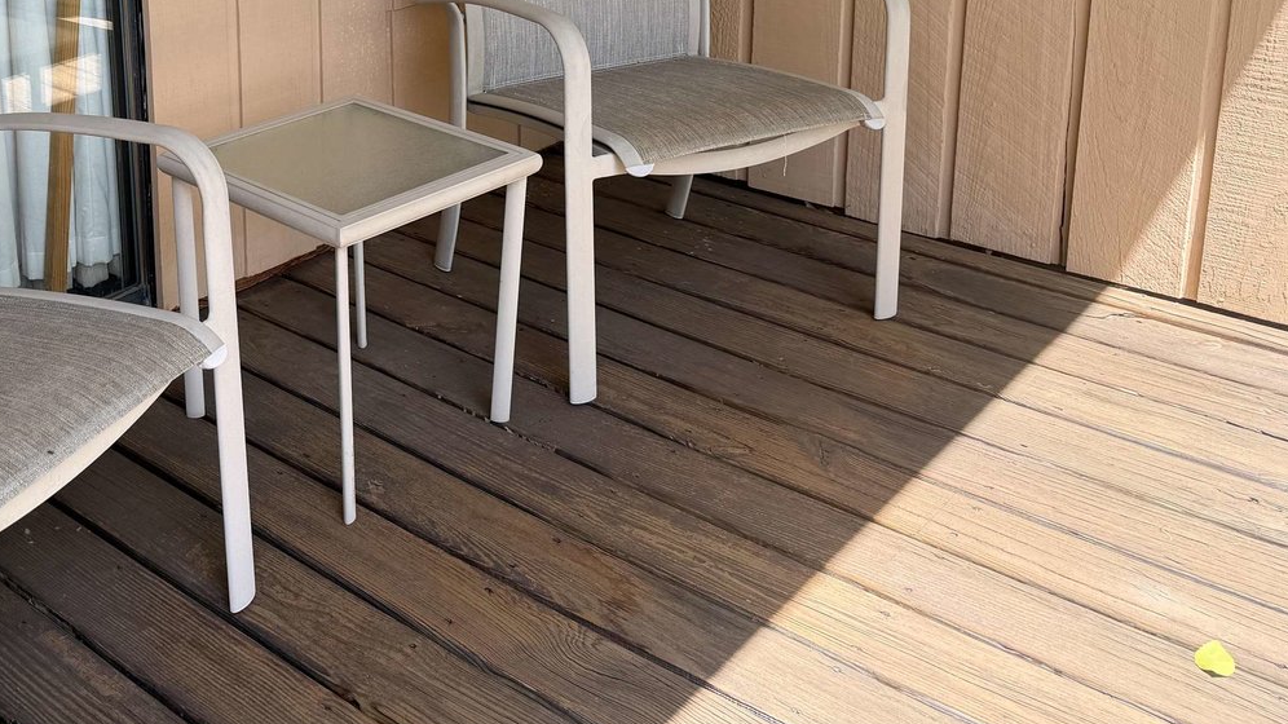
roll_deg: +2.3
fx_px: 1434
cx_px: 322
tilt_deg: -12.7
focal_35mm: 42
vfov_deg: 26.6
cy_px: -19
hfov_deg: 46.6
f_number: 1.78
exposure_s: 1/467
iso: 80
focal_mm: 6.76
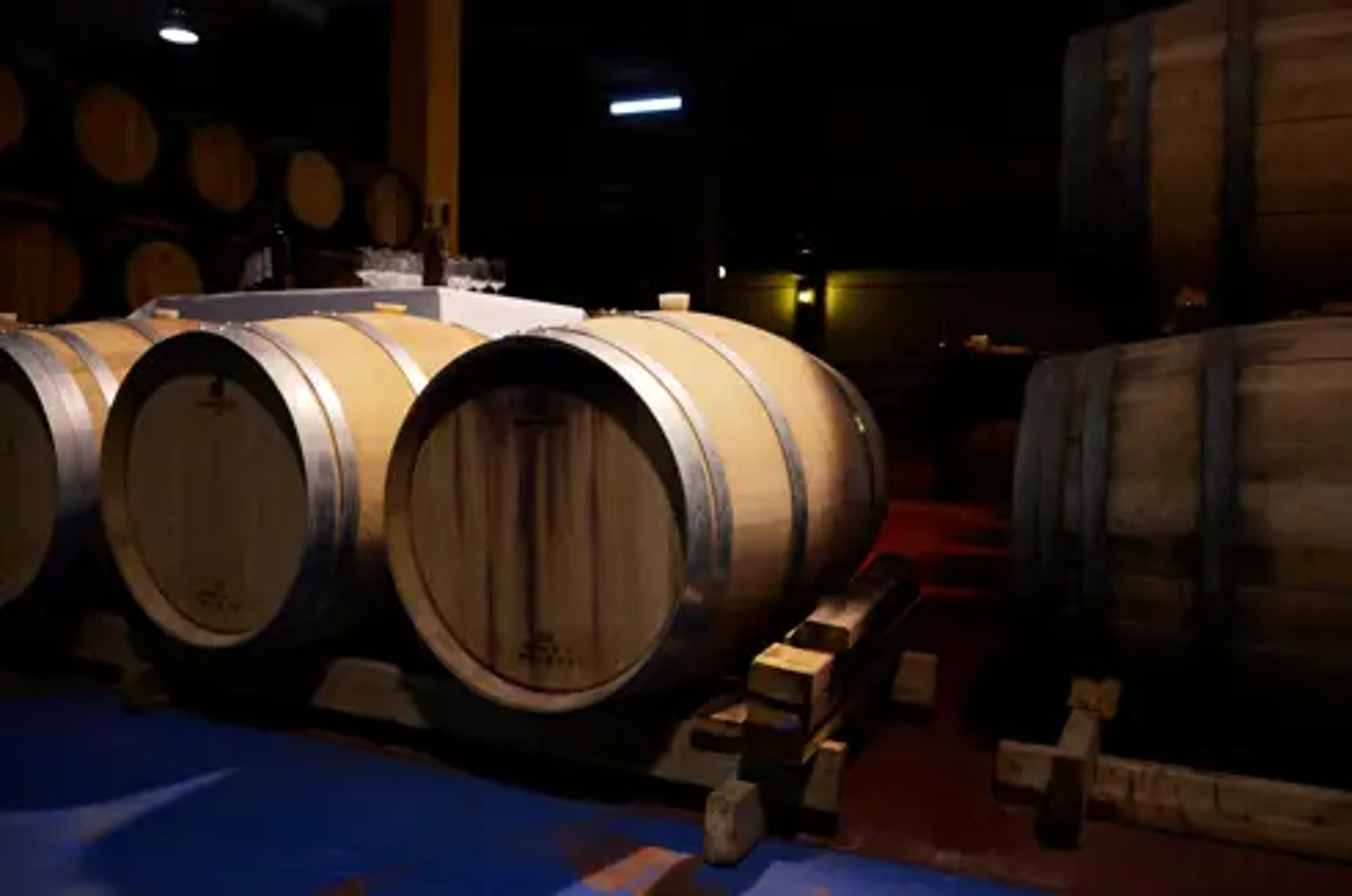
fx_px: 1012
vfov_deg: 47.7
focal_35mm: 27
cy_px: 448
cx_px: 676
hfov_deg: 67.5
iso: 400
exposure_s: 1/25
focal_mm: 18
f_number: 3.5
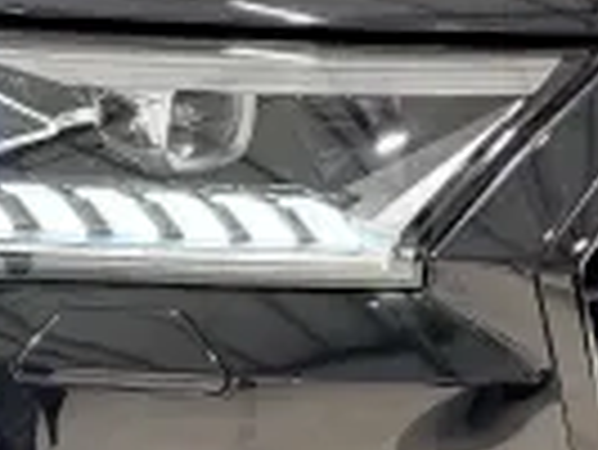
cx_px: 112
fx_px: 1124
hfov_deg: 29.1
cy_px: 252
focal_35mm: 65
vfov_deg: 22.6
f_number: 1.78
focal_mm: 6.76
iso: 500
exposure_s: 1/54
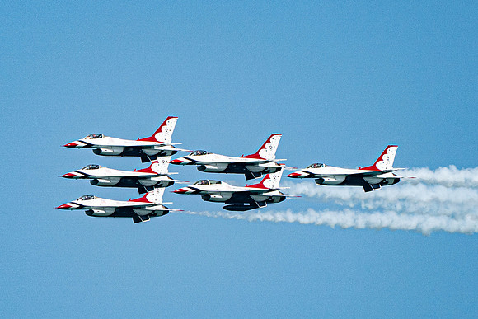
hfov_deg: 2.0
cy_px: 183
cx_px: 26
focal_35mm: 1030
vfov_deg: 1.3
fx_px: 13680
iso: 640
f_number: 10
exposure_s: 1/2000
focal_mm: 400
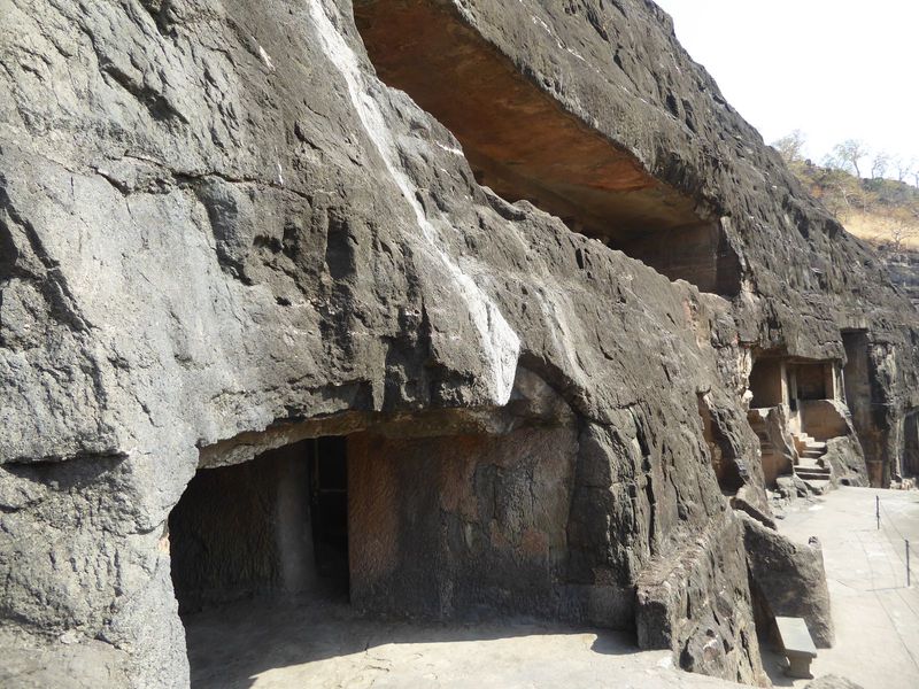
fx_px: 664
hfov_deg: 69.4
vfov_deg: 54.9
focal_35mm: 25
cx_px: 460
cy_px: 344
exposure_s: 1/320
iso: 80
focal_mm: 4.3
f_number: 3.3
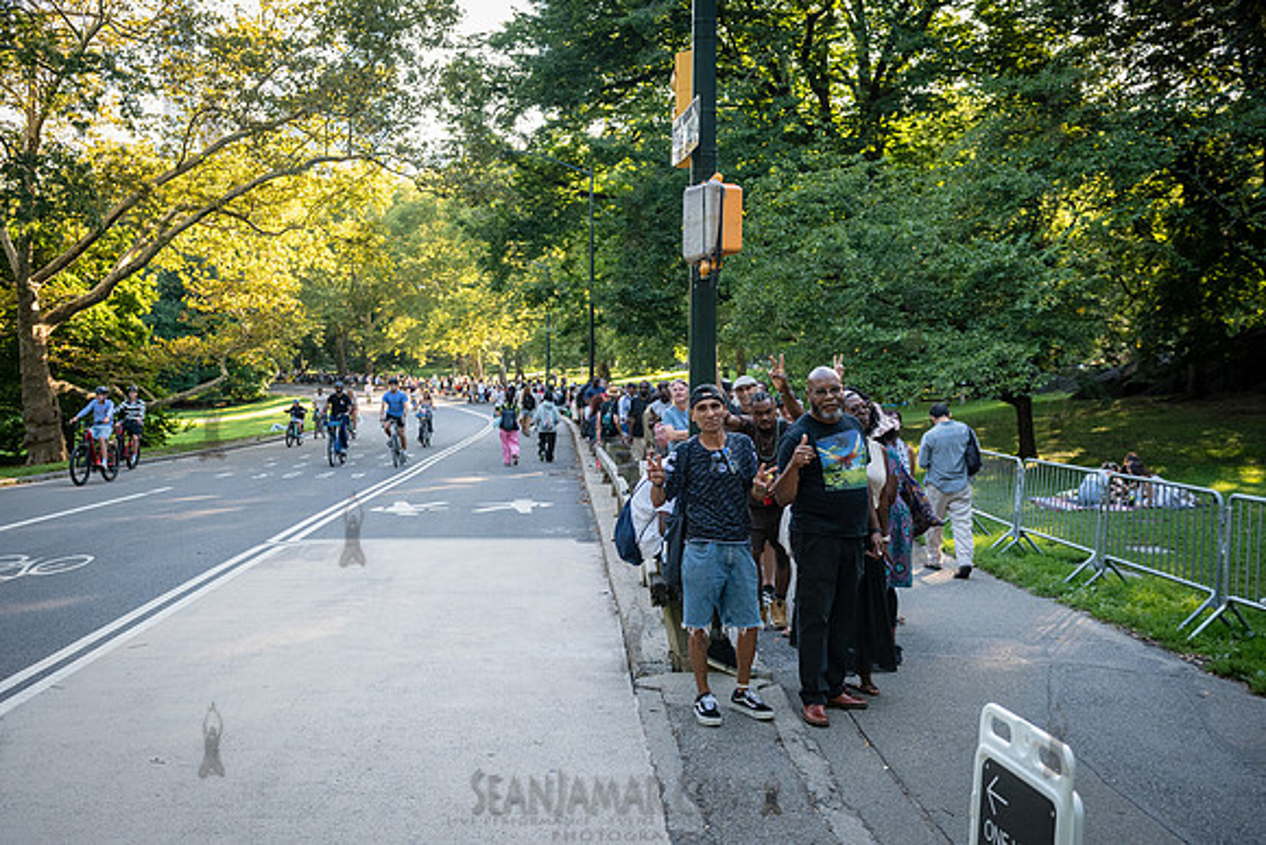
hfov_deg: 52.3
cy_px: 433
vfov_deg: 36.3
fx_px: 1289
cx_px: 592
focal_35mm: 37
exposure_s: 1/1000
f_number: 3.5
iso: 2000
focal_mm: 32
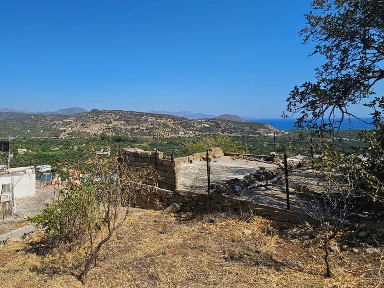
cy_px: 114
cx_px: 131
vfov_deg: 67.9
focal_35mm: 19
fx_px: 211
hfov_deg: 82.1
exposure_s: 1/3363
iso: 50
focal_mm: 2.2
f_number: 2.2
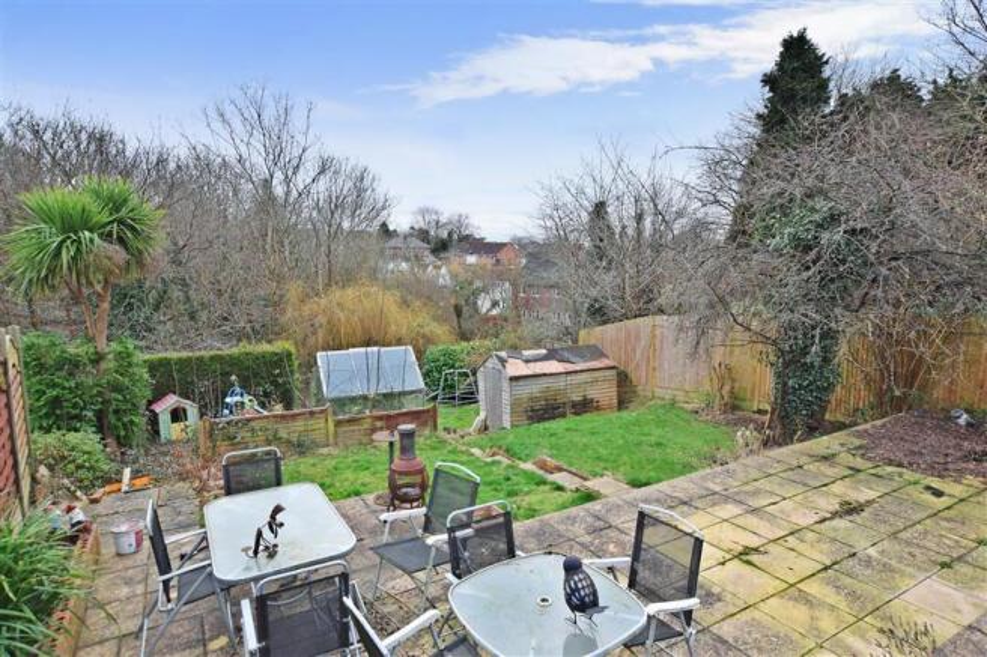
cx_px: 494
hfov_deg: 85.4
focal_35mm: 20
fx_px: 534
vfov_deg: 63.2
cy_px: 328
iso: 400
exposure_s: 1/640
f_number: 6.3
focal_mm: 13
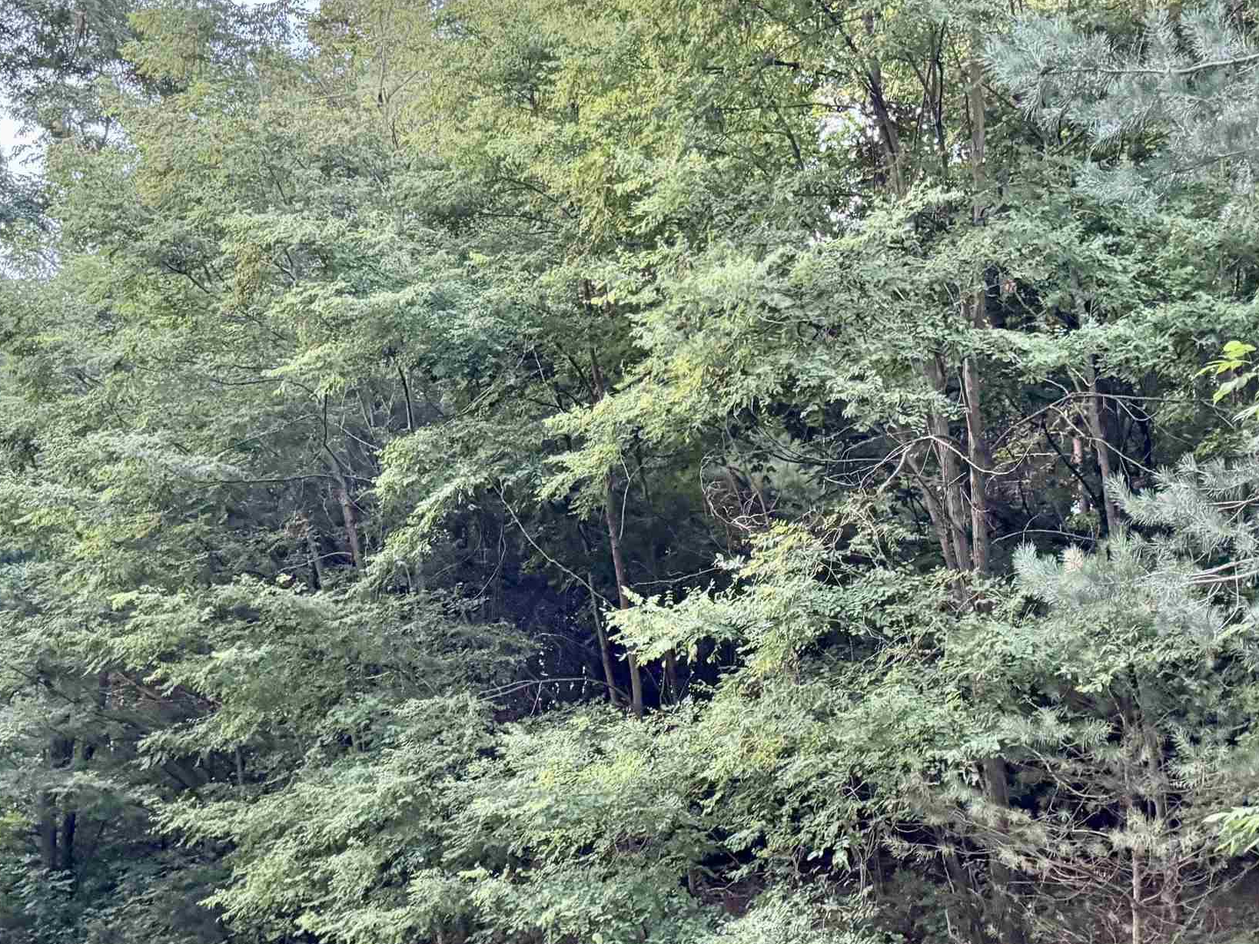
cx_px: 812
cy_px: 562
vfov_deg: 32.1
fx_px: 1637
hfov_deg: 41.7
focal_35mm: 45
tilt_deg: +12.6
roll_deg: -1.3
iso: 800
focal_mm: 6.76
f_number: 1.78
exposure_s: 1/54
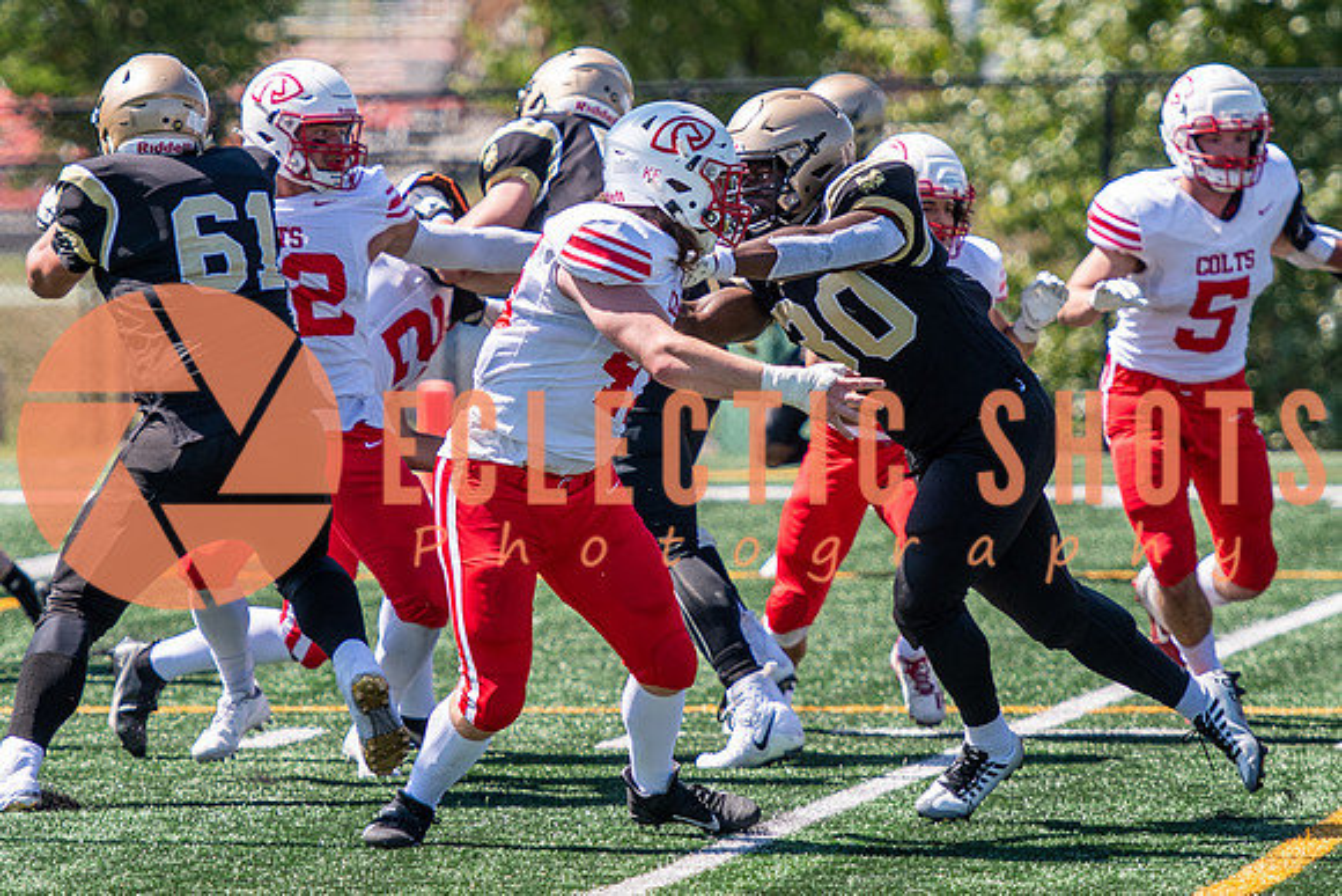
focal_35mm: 412
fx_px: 15376
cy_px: 314
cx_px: 564
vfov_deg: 3.3
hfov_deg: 5.0
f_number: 2.8
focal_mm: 170
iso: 160
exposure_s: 1/1600
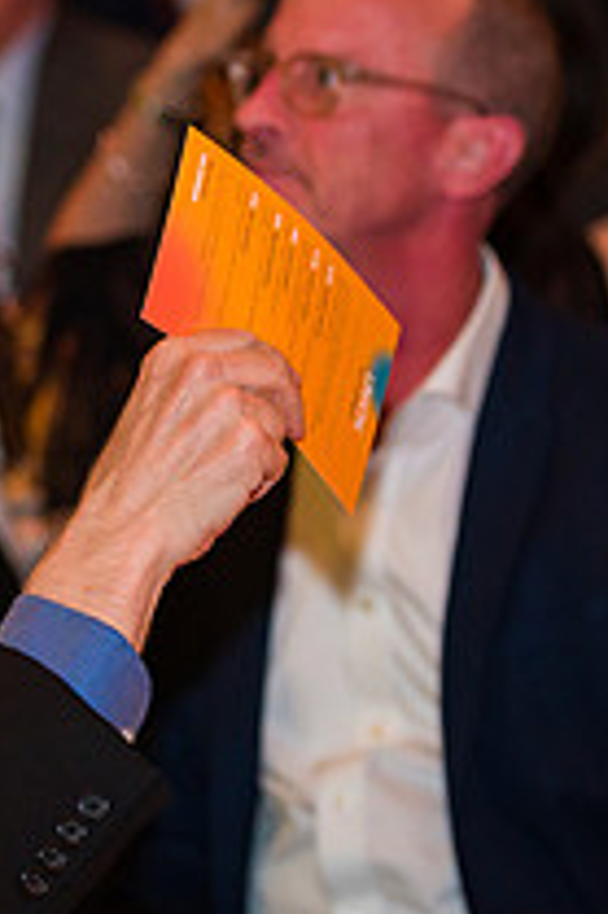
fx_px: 5633
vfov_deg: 9.3
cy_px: 206
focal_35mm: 222
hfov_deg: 6.2
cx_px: 171
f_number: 3.2
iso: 1600
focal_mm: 80
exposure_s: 1/200
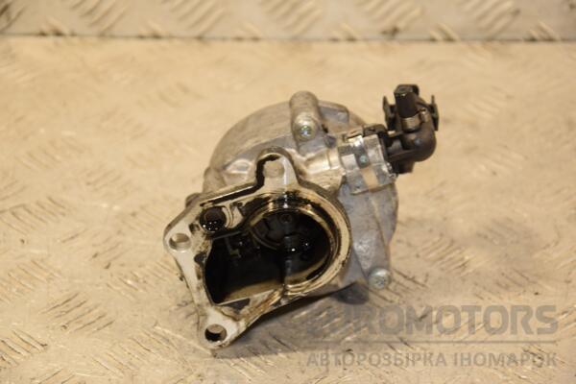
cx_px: 288
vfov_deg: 11.4
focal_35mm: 120
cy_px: 192
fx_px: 1920
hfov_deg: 17.1
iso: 800
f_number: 5.3
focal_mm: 80
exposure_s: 1/100
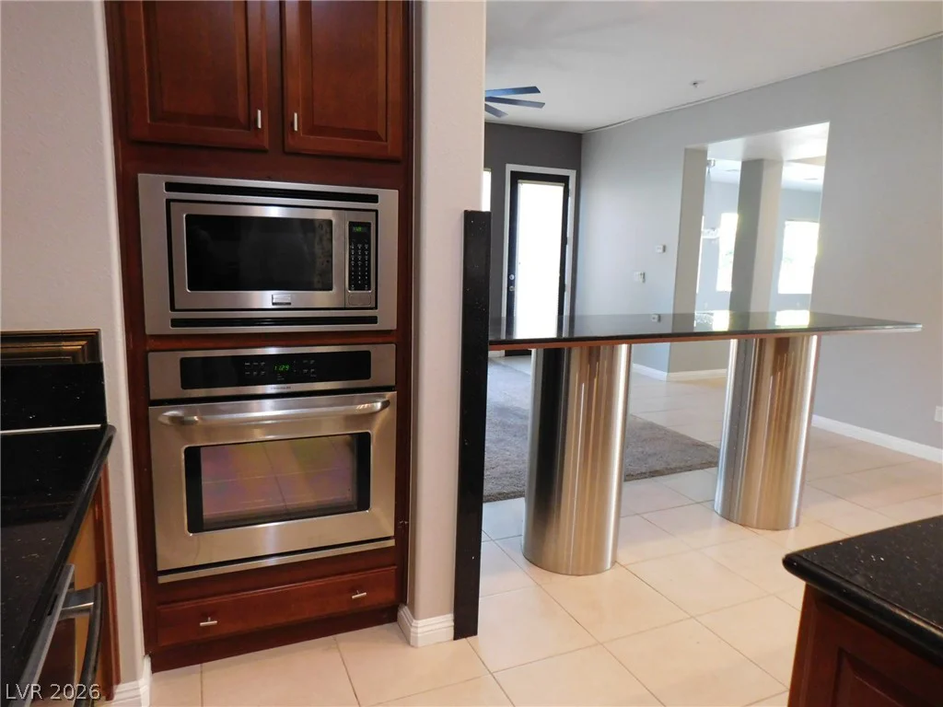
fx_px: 627
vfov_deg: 58.9
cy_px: 354
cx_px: 472
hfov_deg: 73.9
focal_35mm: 23
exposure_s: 1/25
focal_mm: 4
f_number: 3
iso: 400
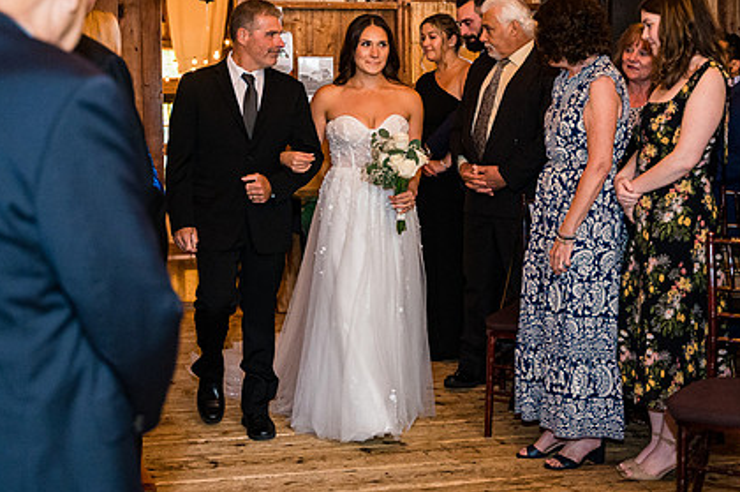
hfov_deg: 33.4
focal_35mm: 60
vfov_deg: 22.5
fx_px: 1232
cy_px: 169
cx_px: 332
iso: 8000
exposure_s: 1/200
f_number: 2.8
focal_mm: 43
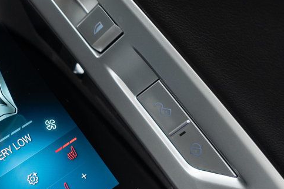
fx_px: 702
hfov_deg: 22.3
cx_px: 30
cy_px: 120
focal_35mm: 89
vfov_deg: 15.3
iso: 1000
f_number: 3.2
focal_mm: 28
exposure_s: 1/50
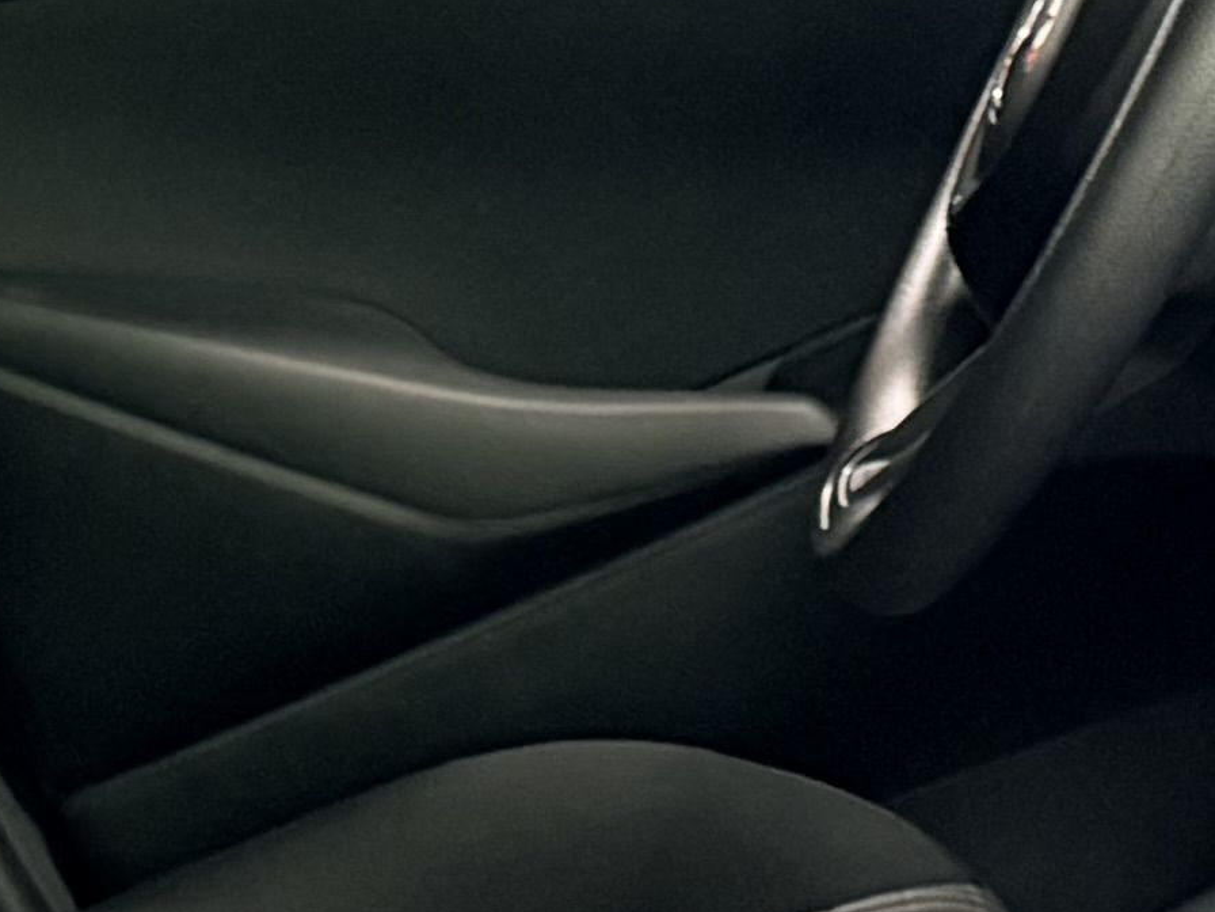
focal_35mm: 153
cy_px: 1164
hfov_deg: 12.8
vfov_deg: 9.5
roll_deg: +0.5
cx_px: 57
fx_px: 5370
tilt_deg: -23.1
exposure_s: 1/33
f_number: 1.78
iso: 640
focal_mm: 6.76
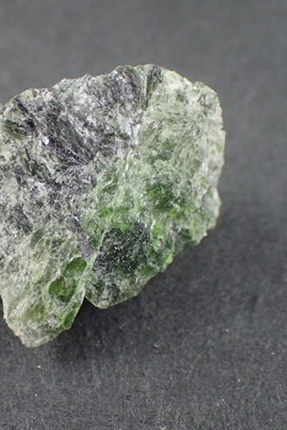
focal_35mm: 65
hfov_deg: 20.8
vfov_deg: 31.0
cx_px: 74
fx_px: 777
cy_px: 213
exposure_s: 1/200
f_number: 3.1
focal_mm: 8.41
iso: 200
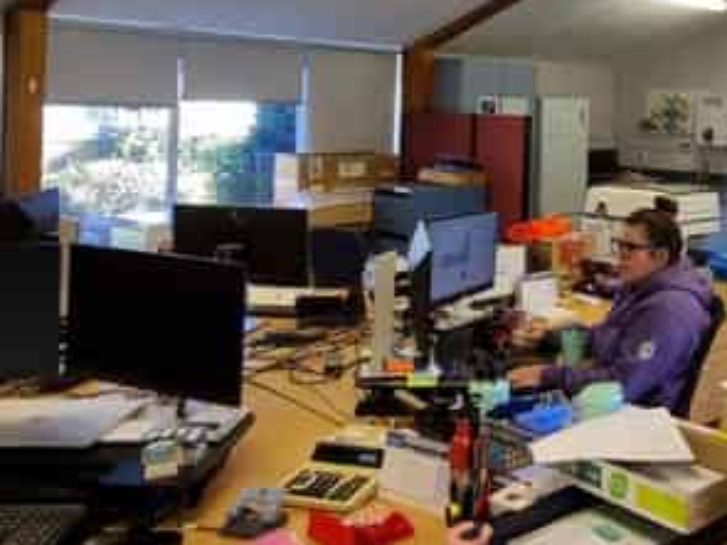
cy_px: 110
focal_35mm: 29
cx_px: 673
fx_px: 609
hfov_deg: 52.9
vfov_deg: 45.8
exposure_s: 1/100
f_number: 2.2
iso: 80
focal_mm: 1.74
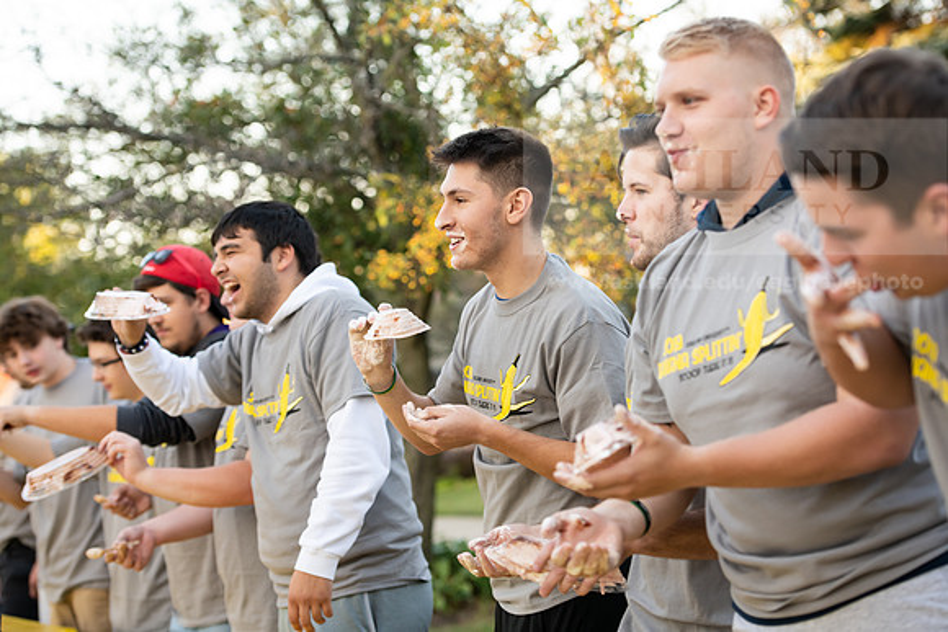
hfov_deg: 23.6
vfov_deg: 15.9
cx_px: 474
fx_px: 2265
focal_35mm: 86
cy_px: 316
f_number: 4
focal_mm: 86
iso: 800
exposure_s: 1/400
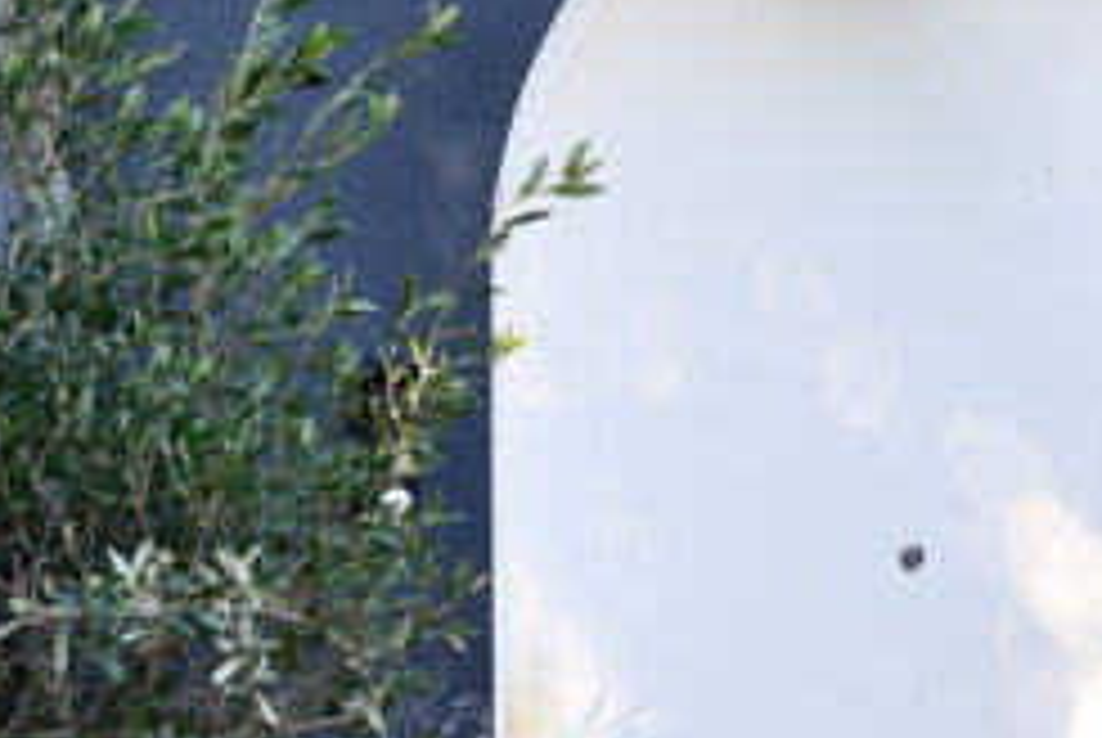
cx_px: 1700
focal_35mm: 313
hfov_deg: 6.5
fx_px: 9593
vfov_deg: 4.4
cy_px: 947
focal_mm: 50
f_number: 4.5
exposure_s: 1/250
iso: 200
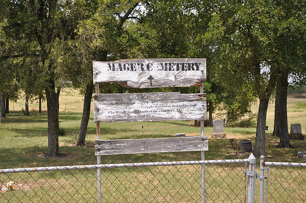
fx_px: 446
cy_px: 102
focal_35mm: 52
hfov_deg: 37.9
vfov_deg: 25.7
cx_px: 153
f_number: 6.3
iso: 200
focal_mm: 35
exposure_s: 1/160
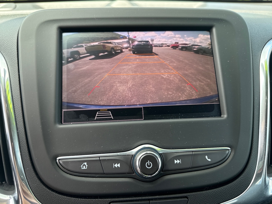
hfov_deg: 71.6
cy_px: 102
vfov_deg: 56.8
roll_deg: +0.4
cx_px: 136
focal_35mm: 24
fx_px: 189
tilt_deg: -27.6
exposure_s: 1/243
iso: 125
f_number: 1.78
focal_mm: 6.76
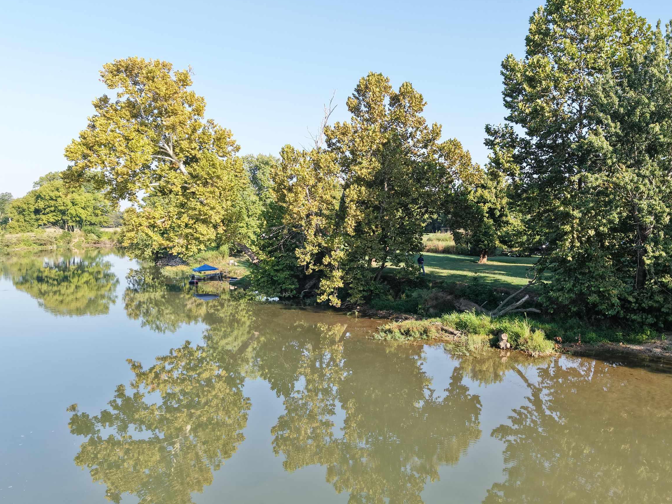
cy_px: 271
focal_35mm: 32
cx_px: 404
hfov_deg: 56.4
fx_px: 621
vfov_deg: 44.1
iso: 270
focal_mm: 8.67
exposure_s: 1/1500
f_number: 1.8
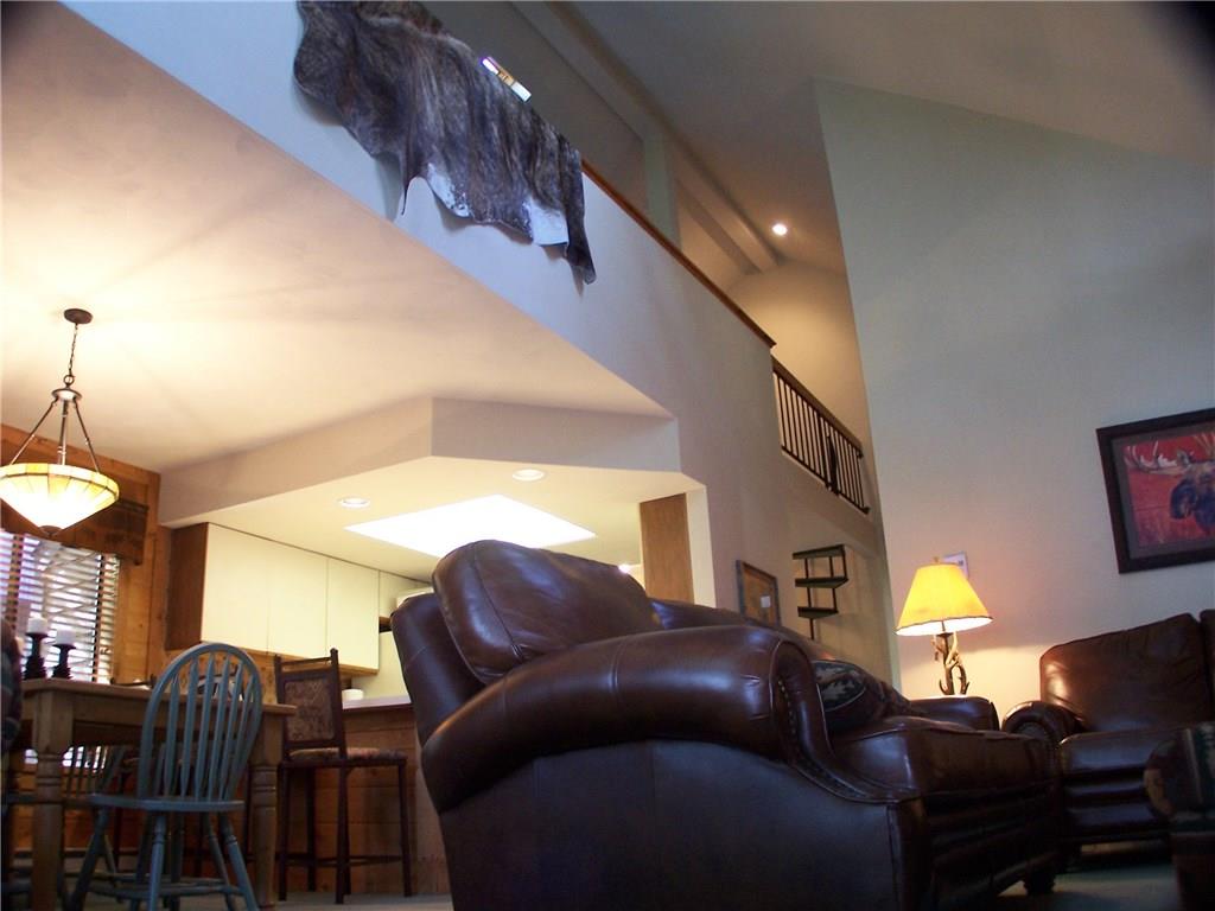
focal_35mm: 38
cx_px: 608
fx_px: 1334
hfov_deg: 49.0
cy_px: 456
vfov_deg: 37.7
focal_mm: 6.3
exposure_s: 1/10
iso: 140
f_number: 2.8
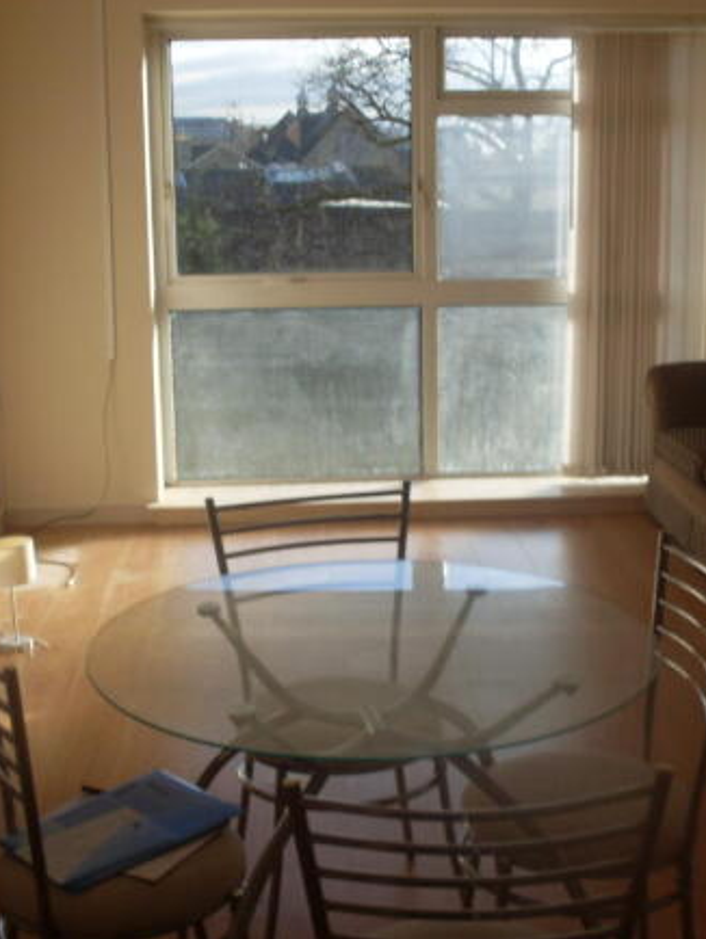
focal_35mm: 51
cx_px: 367
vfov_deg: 37.5
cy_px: 468
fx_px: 1386
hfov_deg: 28.6
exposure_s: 1/90
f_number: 8.4
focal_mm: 6.3
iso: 80
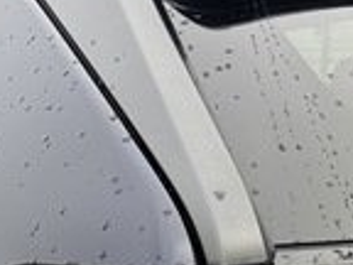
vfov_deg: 17.9
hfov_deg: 25.5
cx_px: 245
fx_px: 775
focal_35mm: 76
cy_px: 362
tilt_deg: -18.0
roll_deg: -0.2
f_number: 1.6
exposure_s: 1/454
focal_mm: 5.96
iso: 50
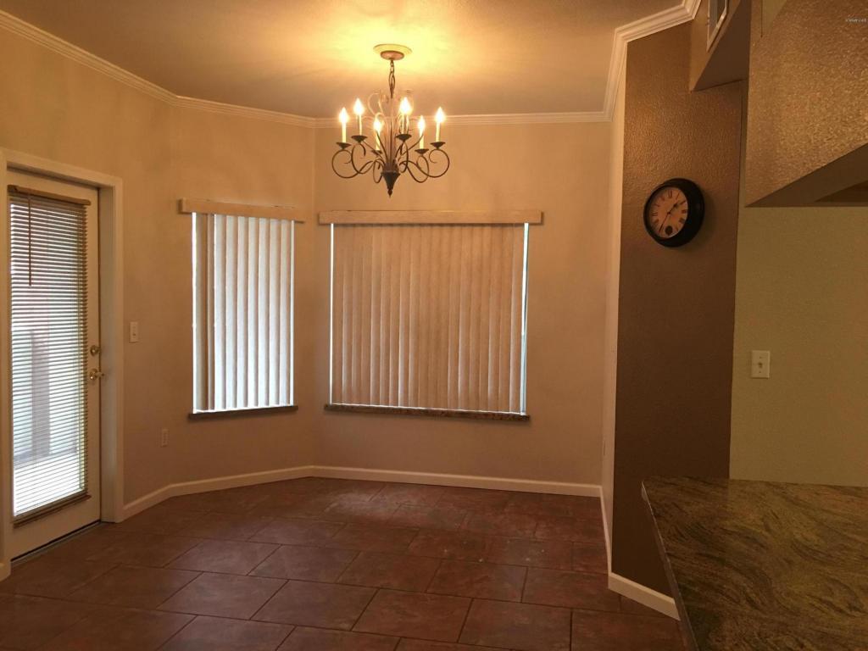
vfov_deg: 48.2
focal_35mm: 29
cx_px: 434
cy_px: 326
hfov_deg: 61.7
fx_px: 727
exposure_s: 1/15
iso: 50
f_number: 2.2
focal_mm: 4.15
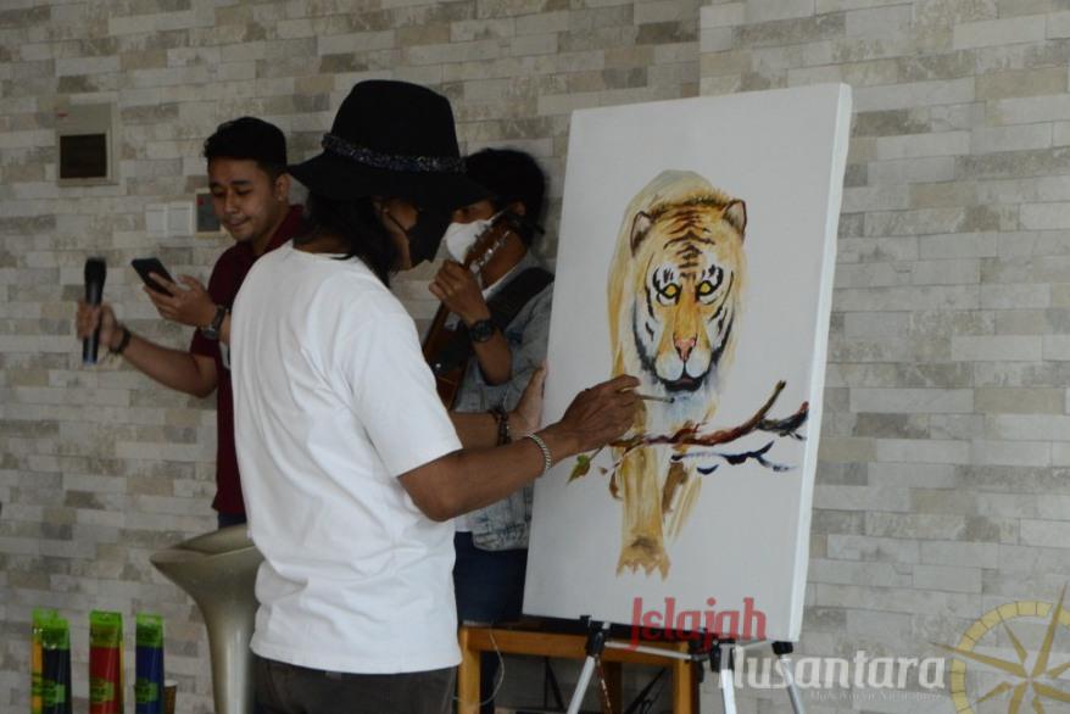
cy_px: 357
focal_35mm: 93
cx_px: 535
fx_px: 2765
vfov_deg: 14.7
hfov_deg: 21.9
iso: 1600
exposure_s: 1/60
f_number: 13
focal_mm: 62
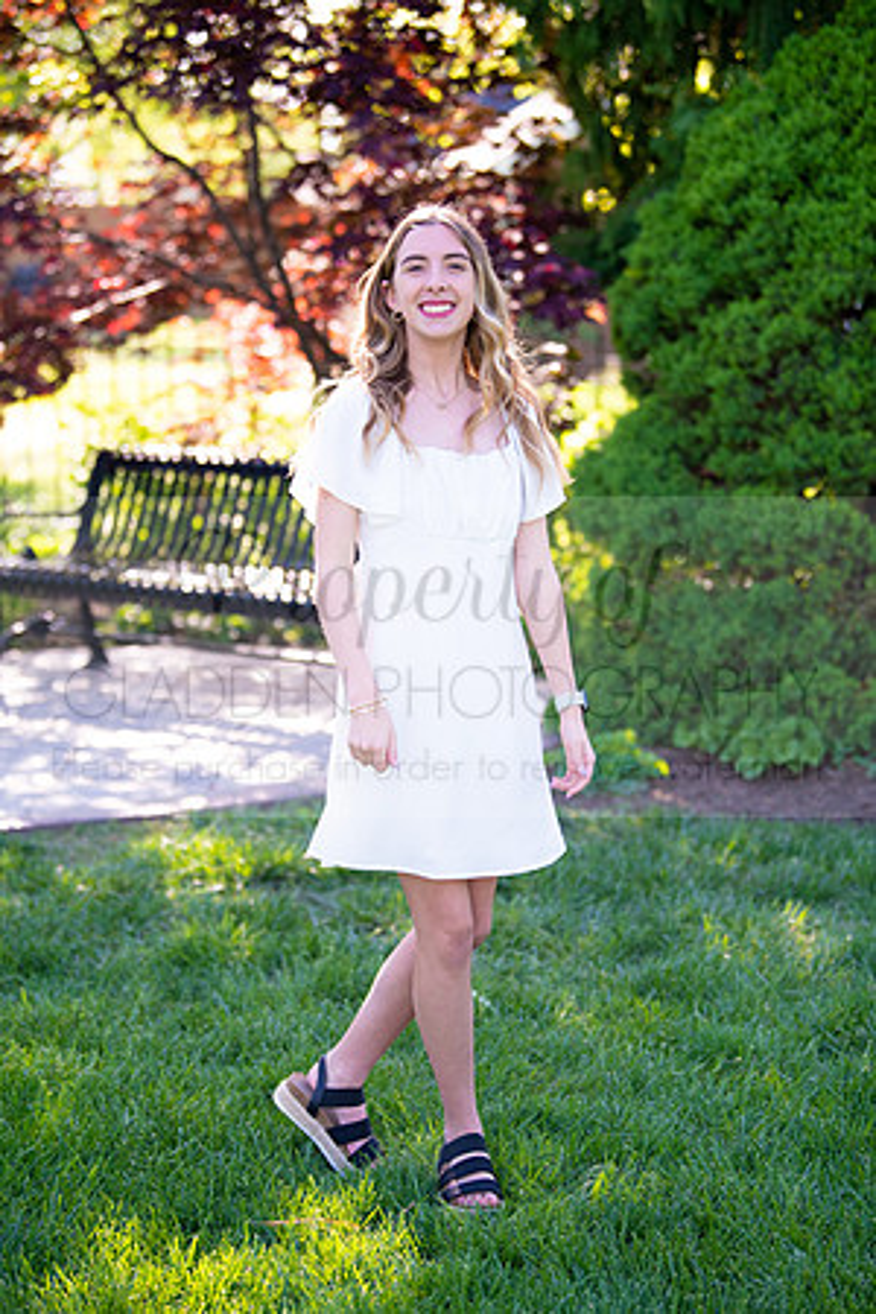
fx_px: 2993
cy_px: 657
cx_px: 438
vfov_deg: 24.8
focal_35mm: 82
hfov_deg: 16.7
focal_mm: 82
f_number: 2.8
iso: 200
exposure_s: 1/320
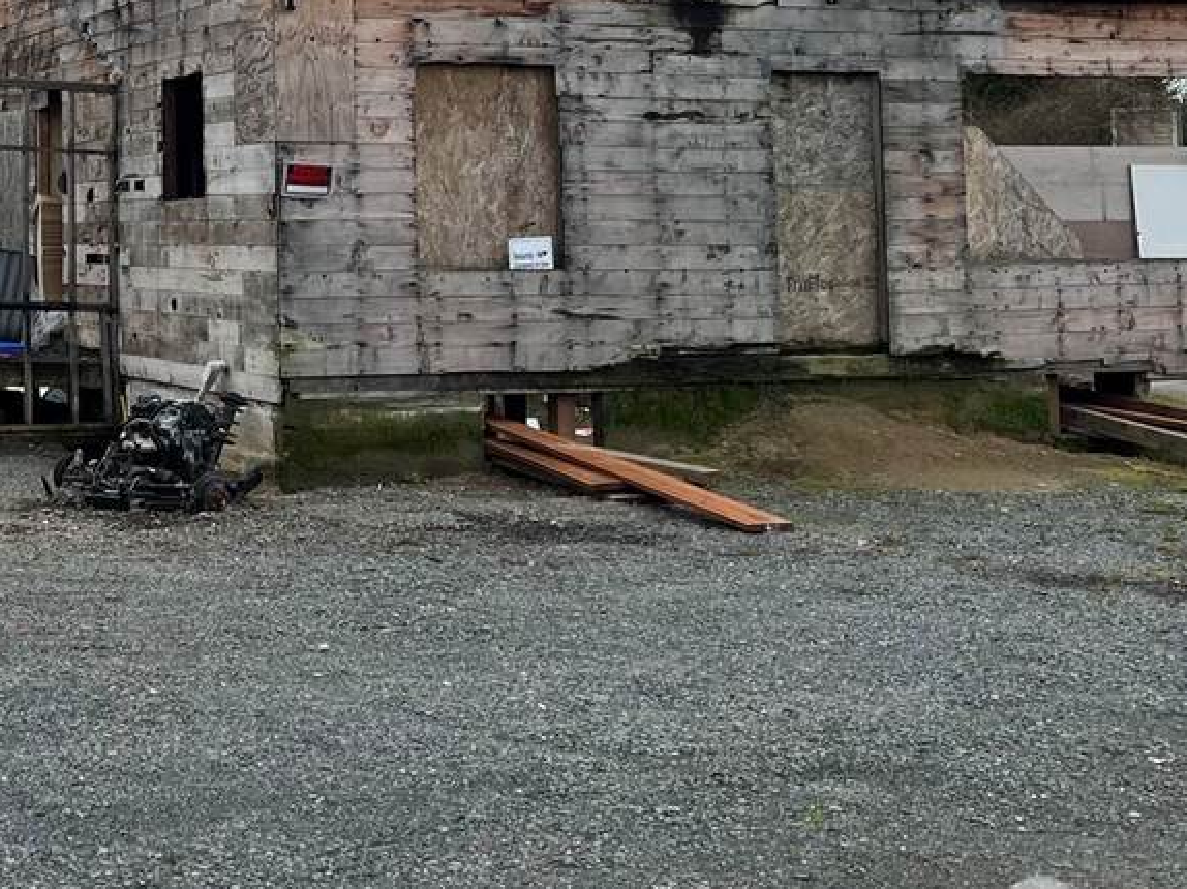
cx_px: 95
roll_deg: +0.5
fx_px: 1988
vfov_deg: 24.1
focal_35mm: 58
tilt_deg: +5.3
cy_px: -6
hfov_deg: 31.5
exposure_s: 1/2994
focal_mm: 5.7
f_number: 1.5
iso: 50
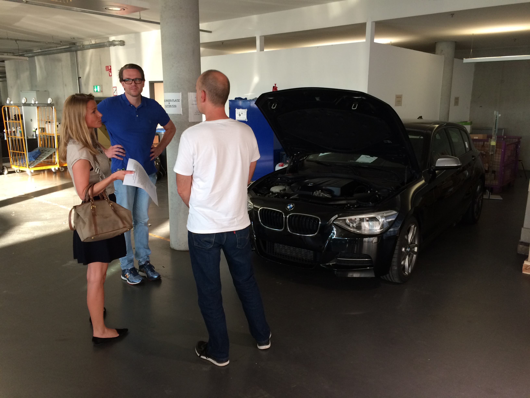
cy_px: 199
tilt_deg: -14.2
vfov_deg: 48.2
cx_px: 265
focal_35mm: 29
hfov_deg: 61.7
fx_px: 444
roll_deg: +1.0
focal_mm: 4.15
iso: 64
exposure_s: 1/33
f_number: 2.2
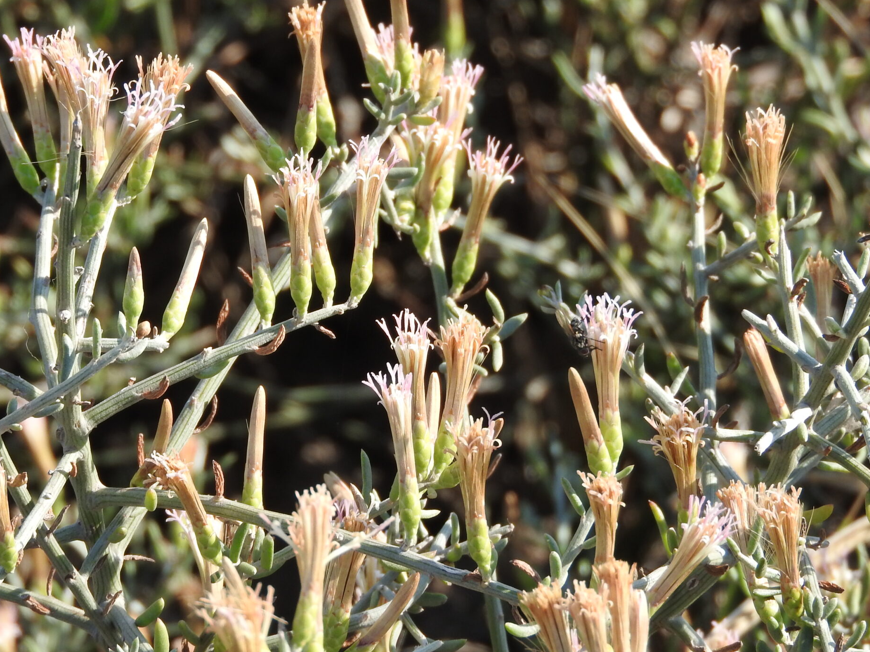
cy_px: 266
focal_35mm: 278
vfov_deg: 5.3
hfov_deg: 7.1
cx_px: 276
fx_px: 6986
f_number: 5.3
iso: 100
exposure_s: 1/200
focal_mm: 35.8
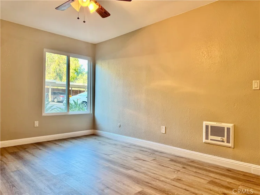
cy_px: 98
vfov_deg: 56.8
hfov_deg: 71.6
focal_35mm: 24
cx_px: 130
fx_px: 180
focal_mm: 6.76
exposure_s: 1/60
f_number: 1.78
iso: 125
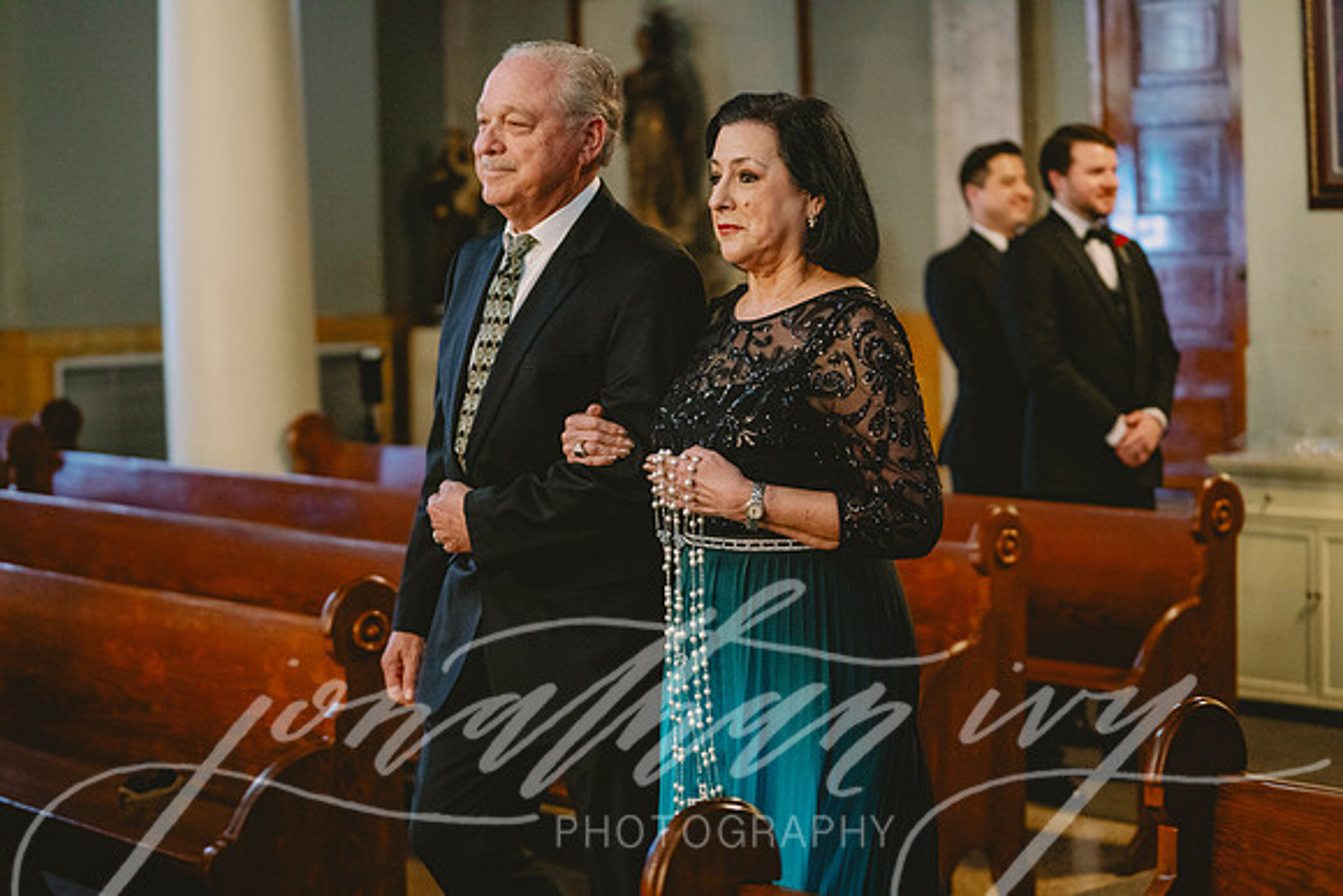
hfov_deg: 28.8
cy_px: 448
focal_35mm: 70
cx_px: 672
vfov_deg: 19.5
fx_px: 2612
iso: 3200
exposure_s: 1/125
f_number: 2.8
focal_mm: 70
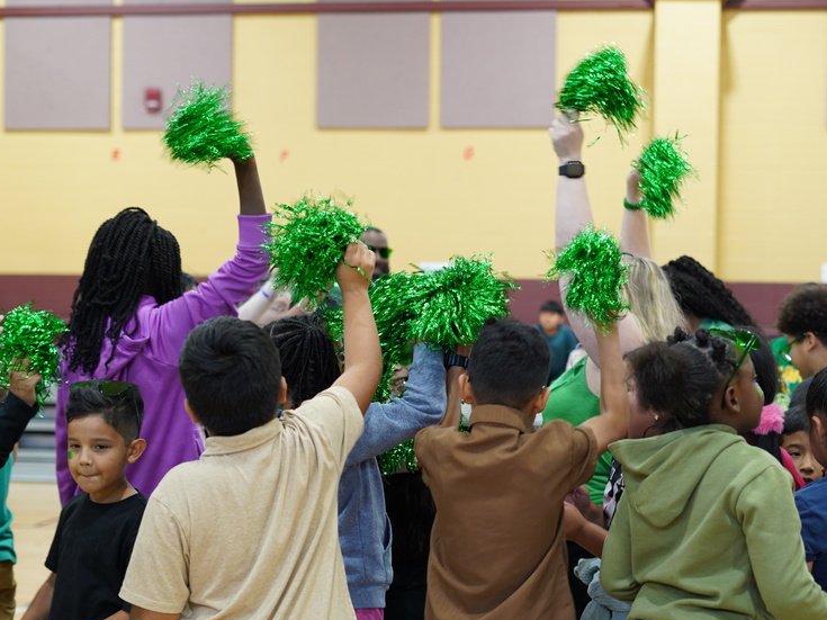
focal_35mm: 67
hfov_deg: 28.9
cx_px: 495
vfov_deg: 21.9
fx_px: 1600
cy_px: 362
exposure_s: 1/100
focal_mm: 50
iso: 1000
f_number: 2.5
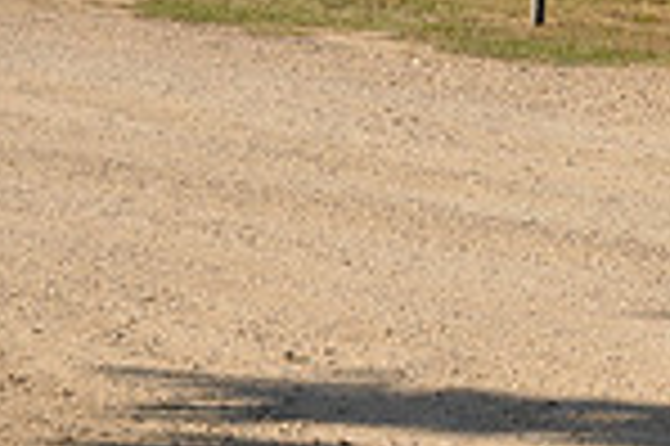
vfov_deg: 9.3
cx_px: 540
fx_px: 2603
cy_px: -372
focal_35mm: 140
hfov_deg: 14.6
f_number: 13
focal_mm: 24
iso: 200
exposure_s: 1/160
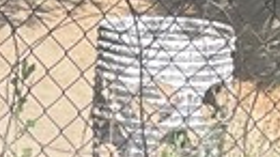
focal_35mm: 223
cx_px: -116
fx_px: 1655
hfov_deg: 9.4
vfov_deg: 5.4
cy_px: 49
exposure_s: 1/1553
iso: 32
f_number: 1.6
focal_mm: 4.2
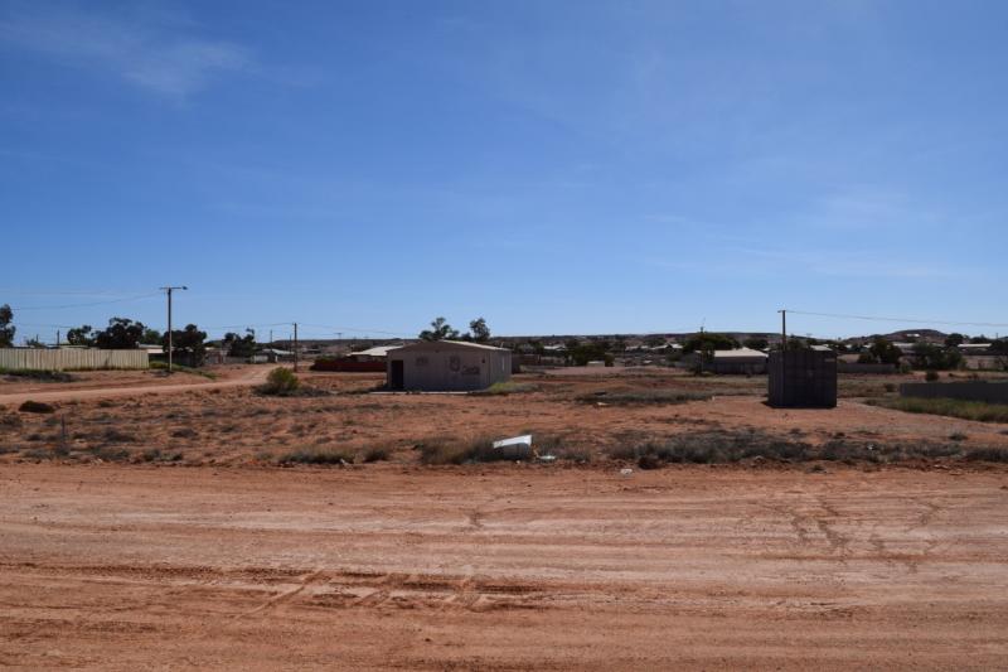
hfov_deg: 67.4
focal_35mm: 27
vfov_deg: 47.9
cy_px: 336
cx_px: 504
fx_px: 756
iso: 200
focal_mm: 18
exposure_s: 1/500
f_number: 11
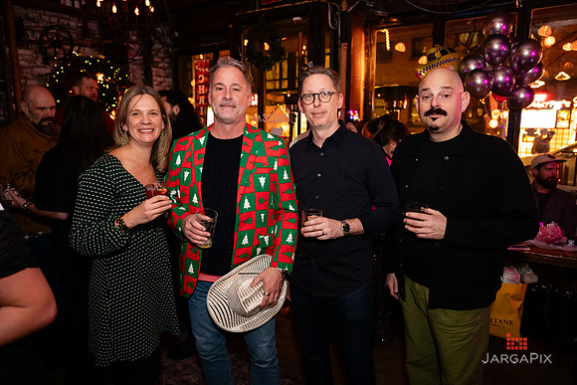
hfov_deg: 71.8
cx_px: 288
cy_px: 192
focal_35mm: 25
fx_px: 399
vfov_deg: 51.5
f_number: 3.2
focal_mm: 24.5
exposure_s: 1/125
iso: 3200
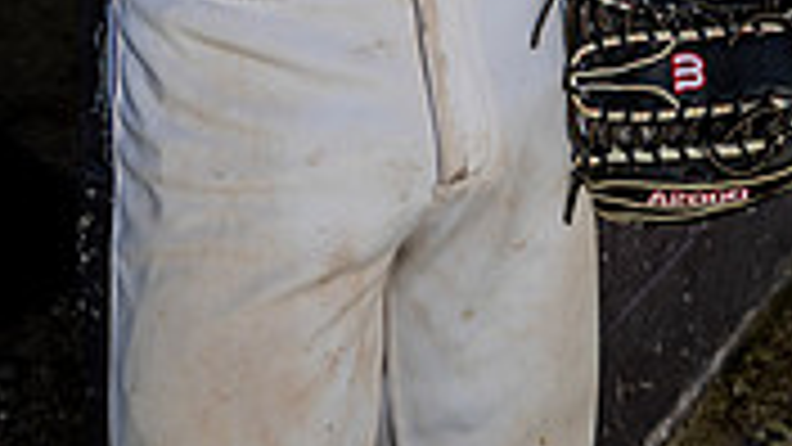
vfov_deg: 11.2
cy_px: -550
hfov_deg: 22.7
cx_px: 374
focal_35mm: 94
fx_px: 1974
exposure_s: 1/250
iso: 80
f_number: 5.6
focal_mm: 35
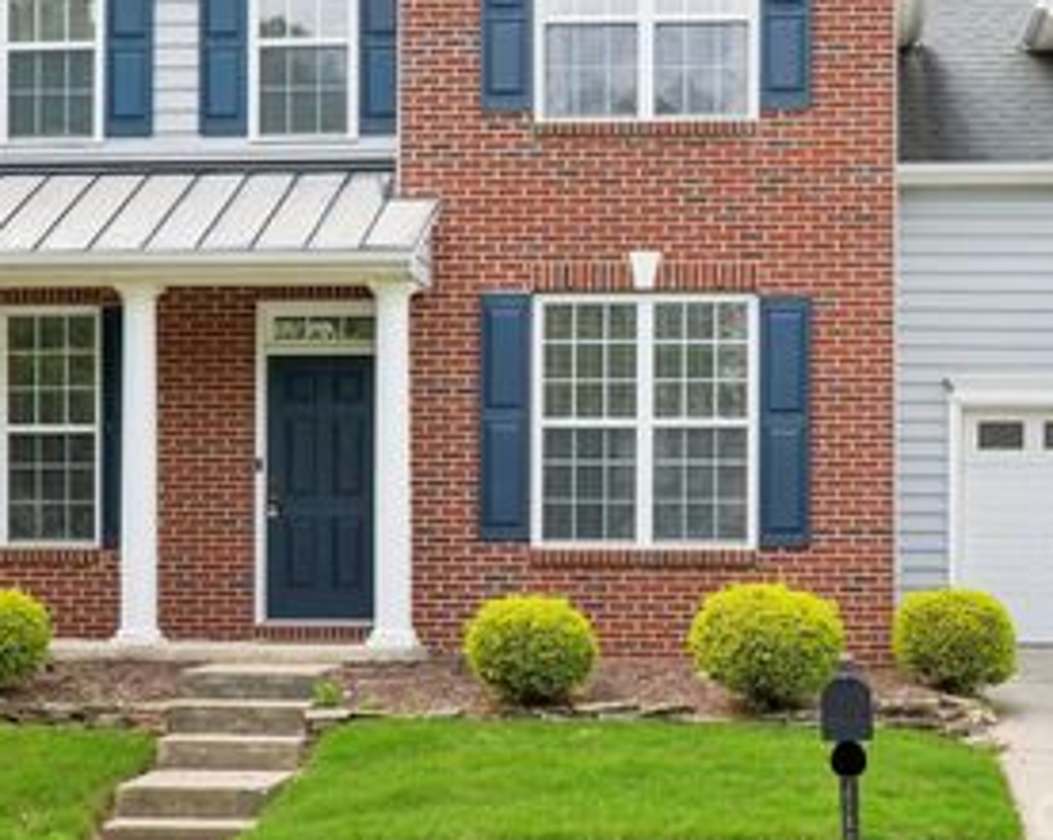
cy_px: 250
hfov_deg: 29.6
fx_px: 1987
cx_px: 641
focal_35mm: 64
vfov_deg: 23.7
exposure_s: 1/125
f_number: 8
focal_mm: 25
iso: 100
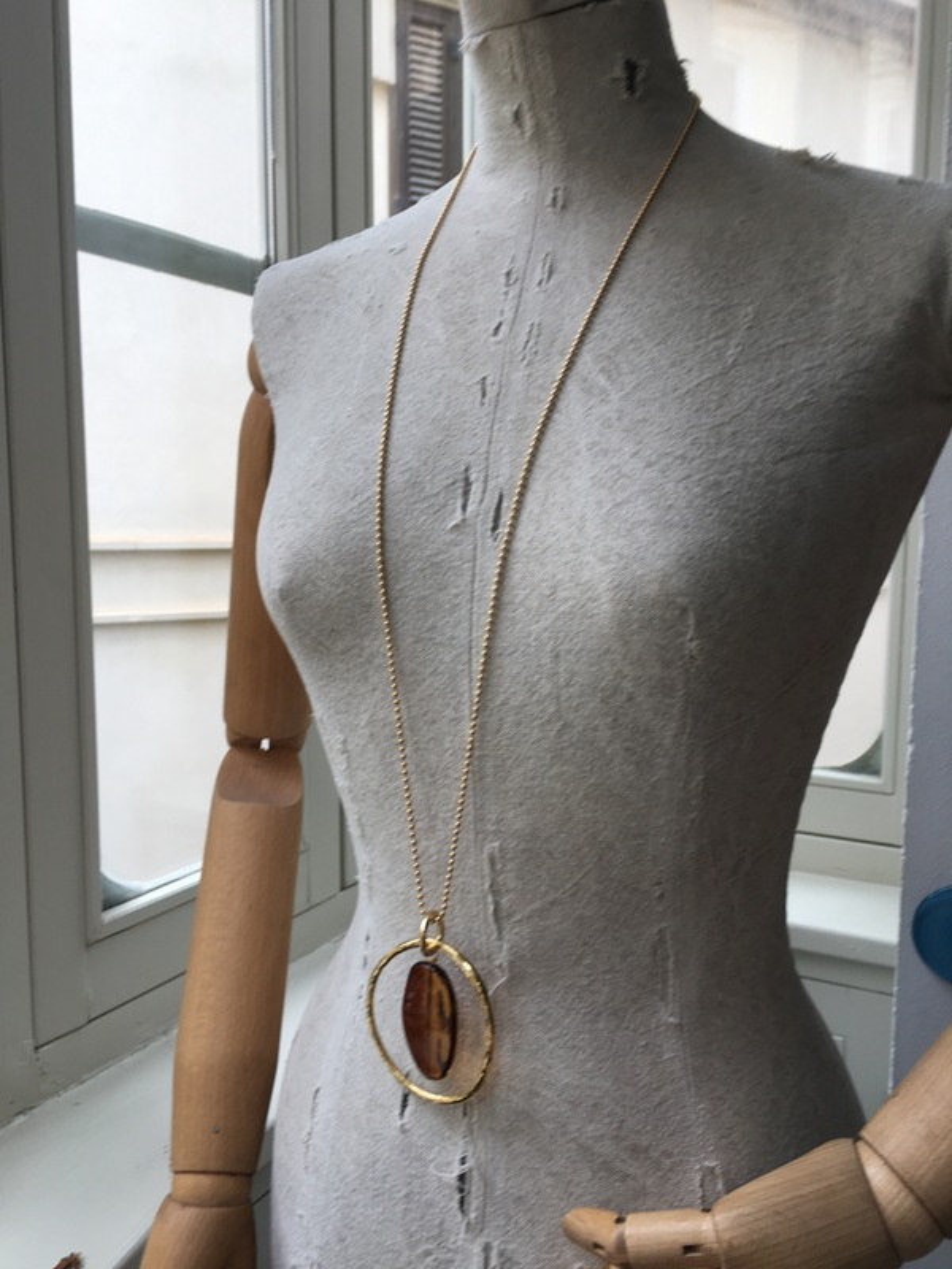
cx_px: 476
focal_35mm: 29
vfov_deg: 61.7
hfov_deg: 48.2
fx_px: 1063
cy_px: 634
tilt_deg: -6.1
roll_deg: -0.8
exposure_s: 1/120
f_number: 2.2
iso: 25
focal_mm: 4.15
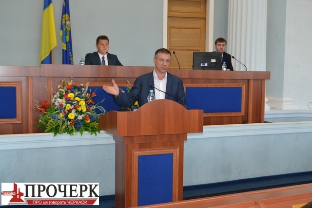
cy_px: 104
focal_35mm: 45
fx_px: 390
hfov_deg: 43.6
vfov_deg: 29.9
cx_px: 156
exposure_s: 1/60
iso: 2000
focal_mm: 30
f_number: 4.5
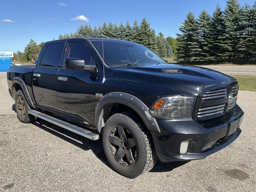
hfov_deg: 61.7
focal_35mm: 29
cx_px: 128
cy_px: 96
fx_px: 214
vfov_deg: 48.2
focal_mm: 3
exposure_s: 1/997
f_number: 1.8
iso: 25
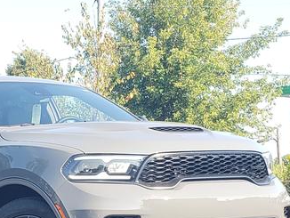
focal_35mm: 51
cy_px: 193
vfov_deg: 27.6
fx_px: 428
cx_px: 40
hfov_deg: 35.7
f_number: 2.4
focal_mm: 4.3
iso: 50
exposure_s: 1/296
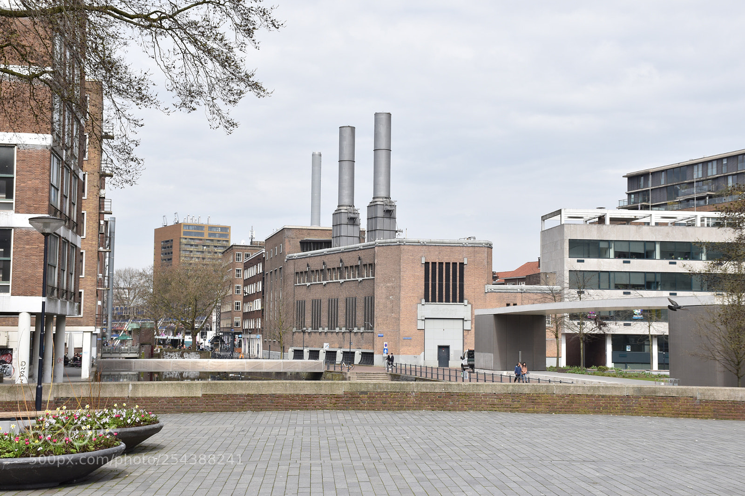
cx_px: 372
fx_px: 1055
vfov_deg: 26.5
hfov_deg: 38.9
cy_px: 248
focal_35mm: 51
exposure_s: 1/500
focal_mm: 34
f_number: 11
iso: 320
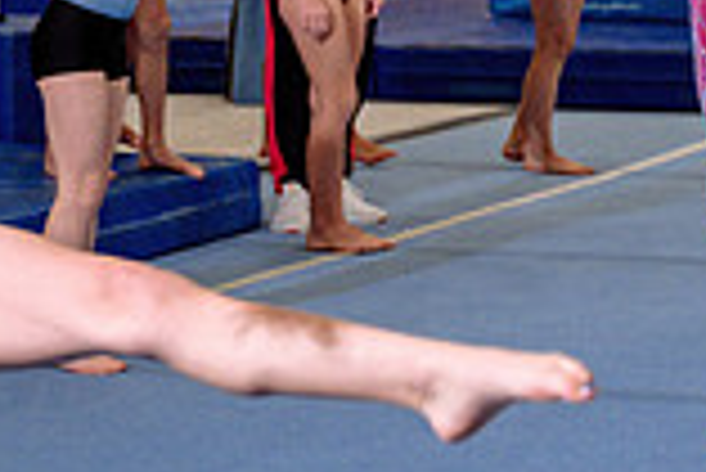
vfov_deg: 7.2
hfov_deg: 10.6
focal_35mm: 192
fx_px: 3769
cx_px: 679
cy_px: 215
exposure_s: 1/640
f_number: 2.8
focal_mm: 40
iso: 1250
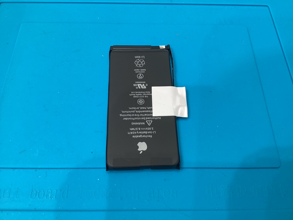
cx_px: 146
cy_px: 110
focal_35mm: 31
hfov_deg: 58.4
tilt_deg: -61.5
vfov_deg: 45.4
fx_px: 262
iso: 50
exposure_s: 1/50
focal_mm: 3.3
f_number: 2.4
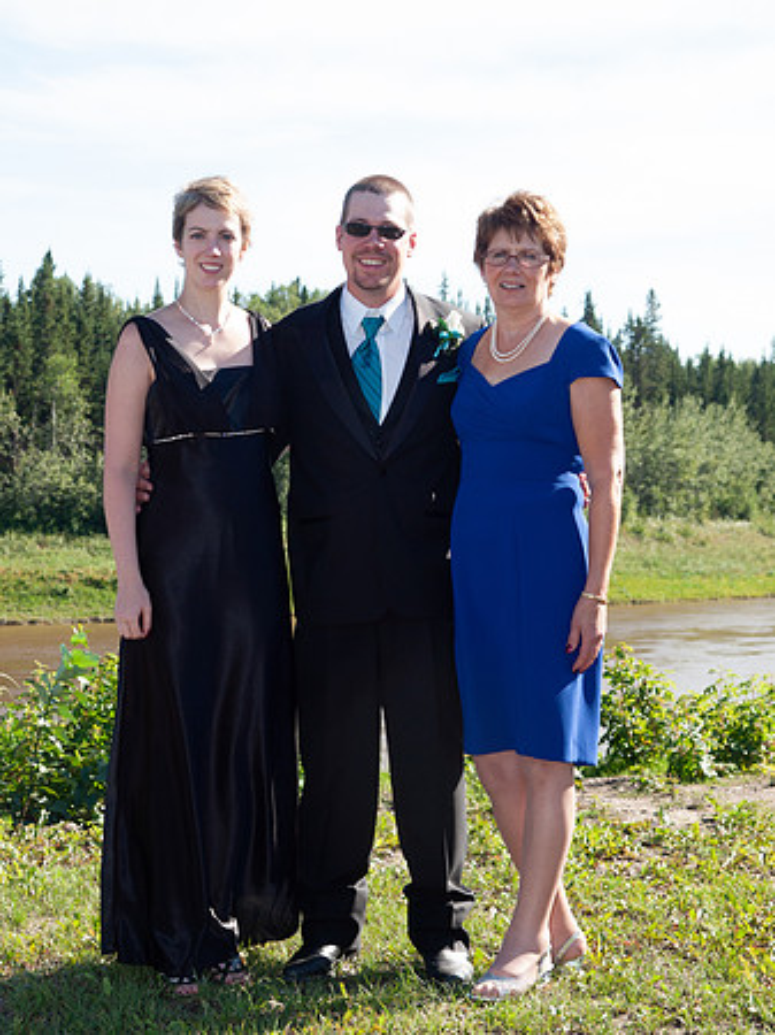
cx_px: 388
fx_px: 2450
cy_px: 518
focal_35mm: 82
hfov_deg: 18.0
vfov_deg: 23.8
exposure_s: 1/125
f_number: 5.6
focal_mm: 41
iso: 200
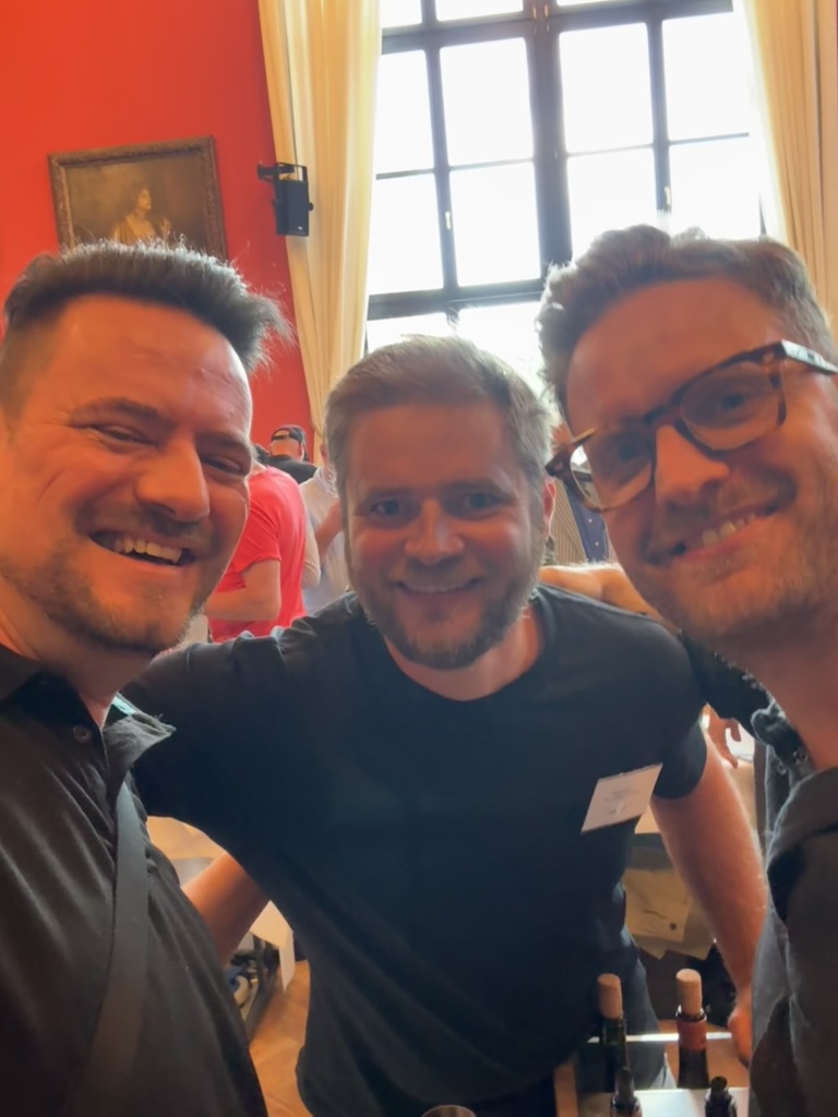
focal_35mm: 30
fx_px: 968
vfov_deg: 60.0
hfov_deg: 46.8
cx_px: 419
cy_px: 558
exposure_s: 1/50
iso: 320
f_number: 1.9
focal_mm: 2.69
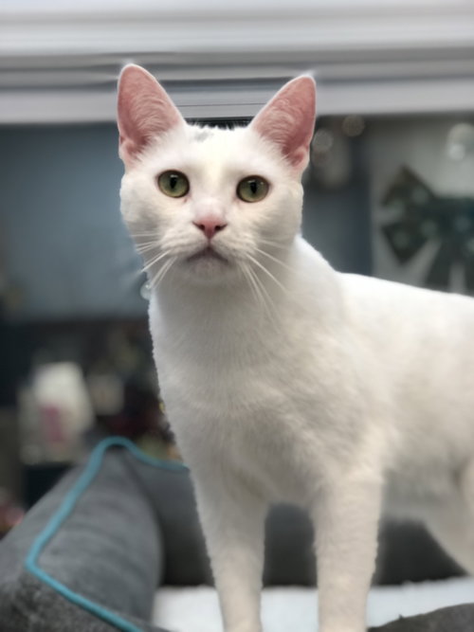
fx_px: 1041
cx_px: 237
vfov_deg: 33.8
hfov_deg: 25.7
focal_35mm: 57
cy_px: 316
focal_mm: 6.6
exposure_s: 1/30
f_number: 2.8
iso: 80
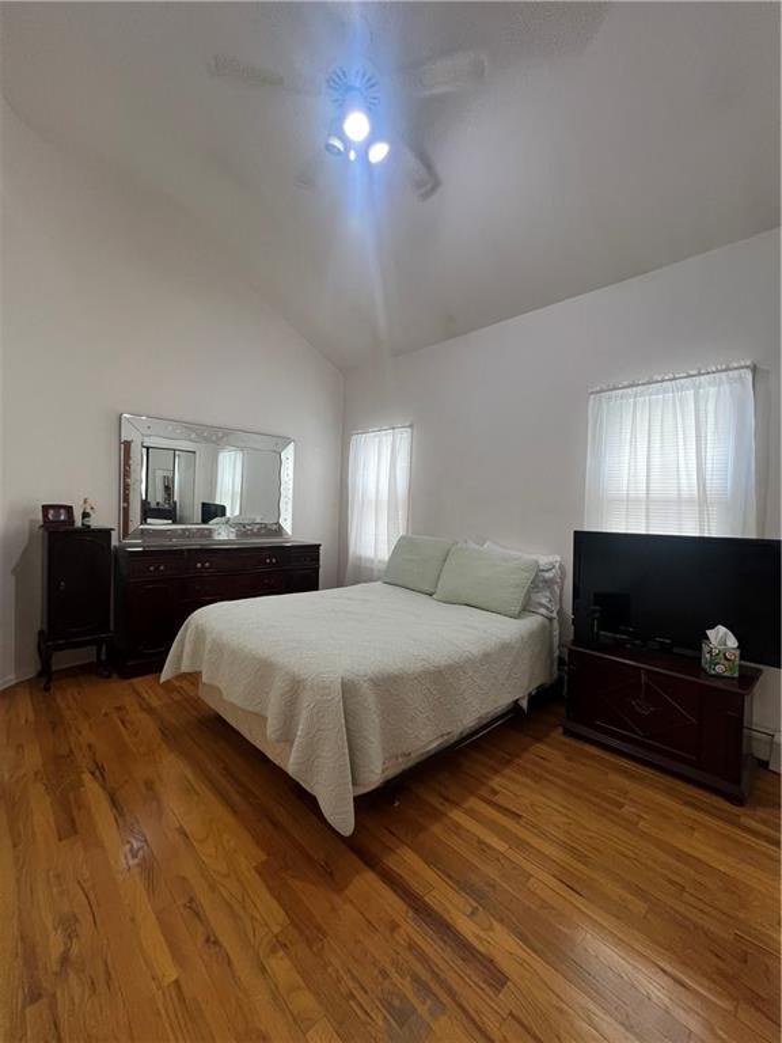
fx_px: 392
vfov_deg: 106.2
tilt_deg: -0.7
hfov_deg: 89.9
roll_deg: -2.6
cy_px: 522
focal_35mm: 13
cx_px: 391
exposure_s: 1/120
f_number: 1.8
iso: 200
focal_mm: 1.57
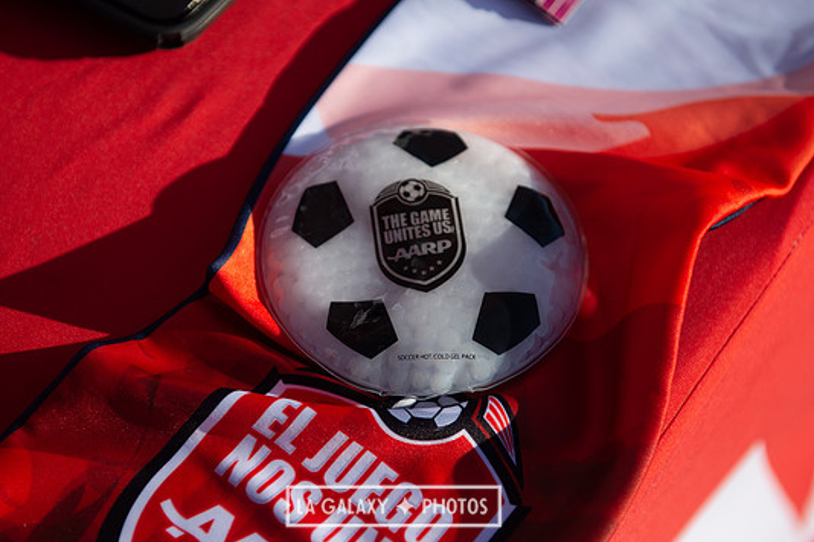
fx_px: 1718
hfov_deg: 26.6
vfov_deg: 17.9
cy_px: 278
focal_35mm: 76
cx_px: 393
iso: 200
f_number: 4
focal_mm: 70
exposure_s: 1/2500
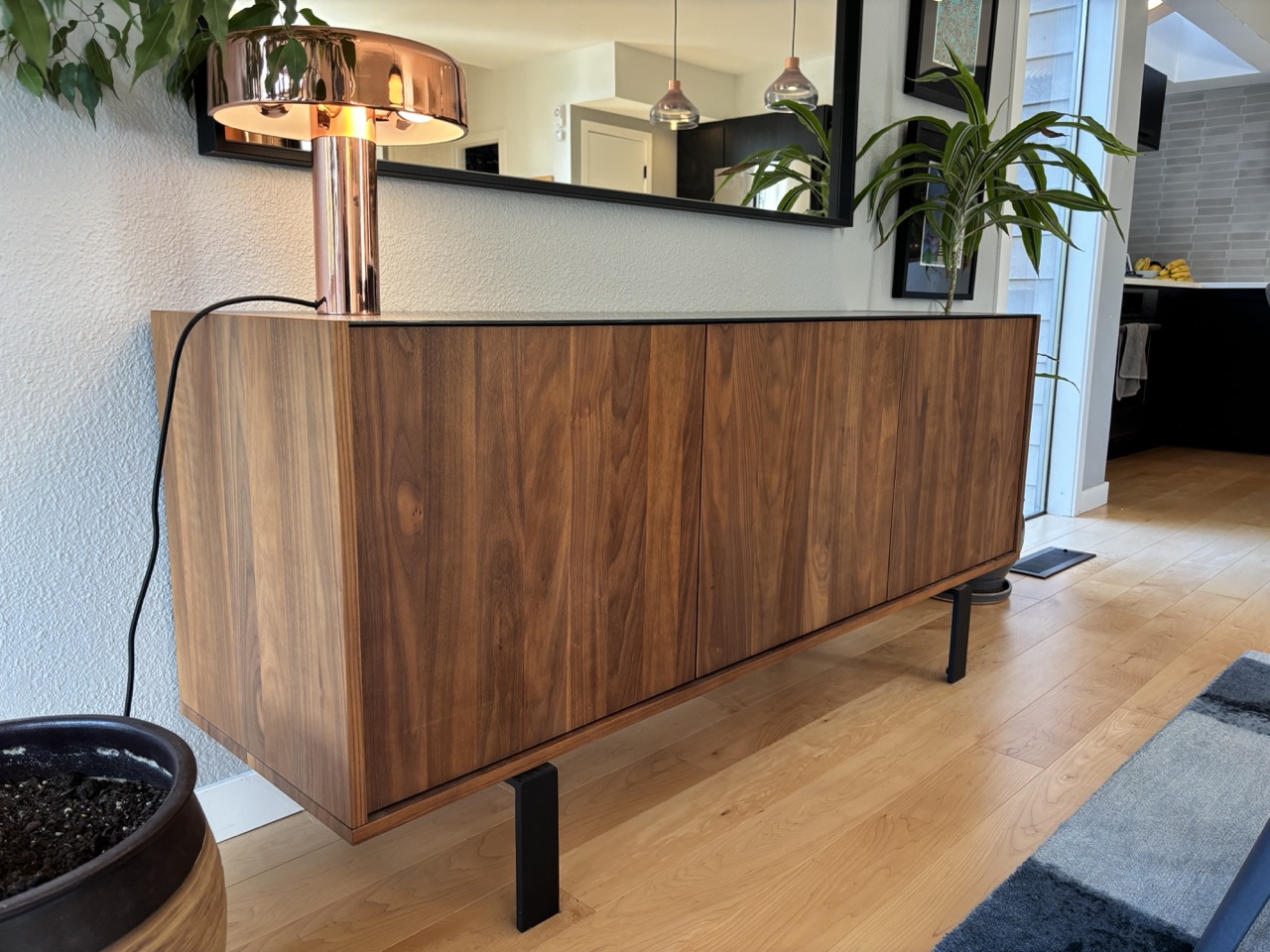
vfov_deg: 53.1
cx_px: 635
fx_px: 954
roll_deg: -0.6
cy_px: 476
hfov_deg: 67.3
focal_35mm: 26
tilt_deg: -10.1
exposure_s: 1/60
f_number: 1.6
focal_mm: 5.96
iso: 80
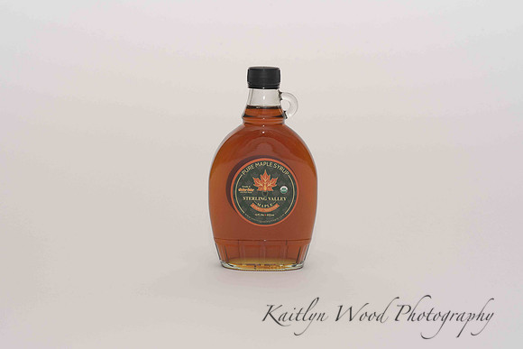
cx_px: 262
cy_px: 174
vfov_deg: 16.1
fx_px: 1235
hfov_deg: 23.9
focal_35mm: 85
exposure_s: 1/100
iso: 400
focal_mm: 85
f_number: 13
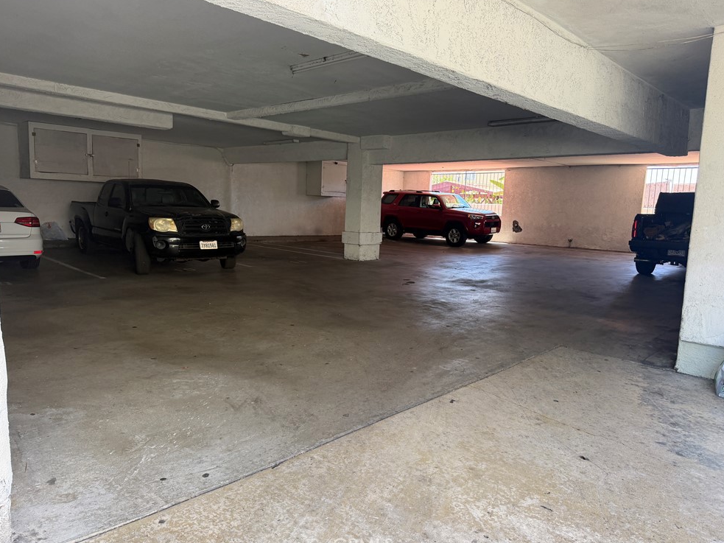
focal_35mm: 25
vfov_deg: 54.9
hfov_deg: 69.4
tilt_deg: -8.1
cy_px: 273
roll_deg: -0.7
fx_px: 523
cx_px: 370
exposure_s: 1/205
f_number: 1.78
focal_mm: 6.76
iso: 125
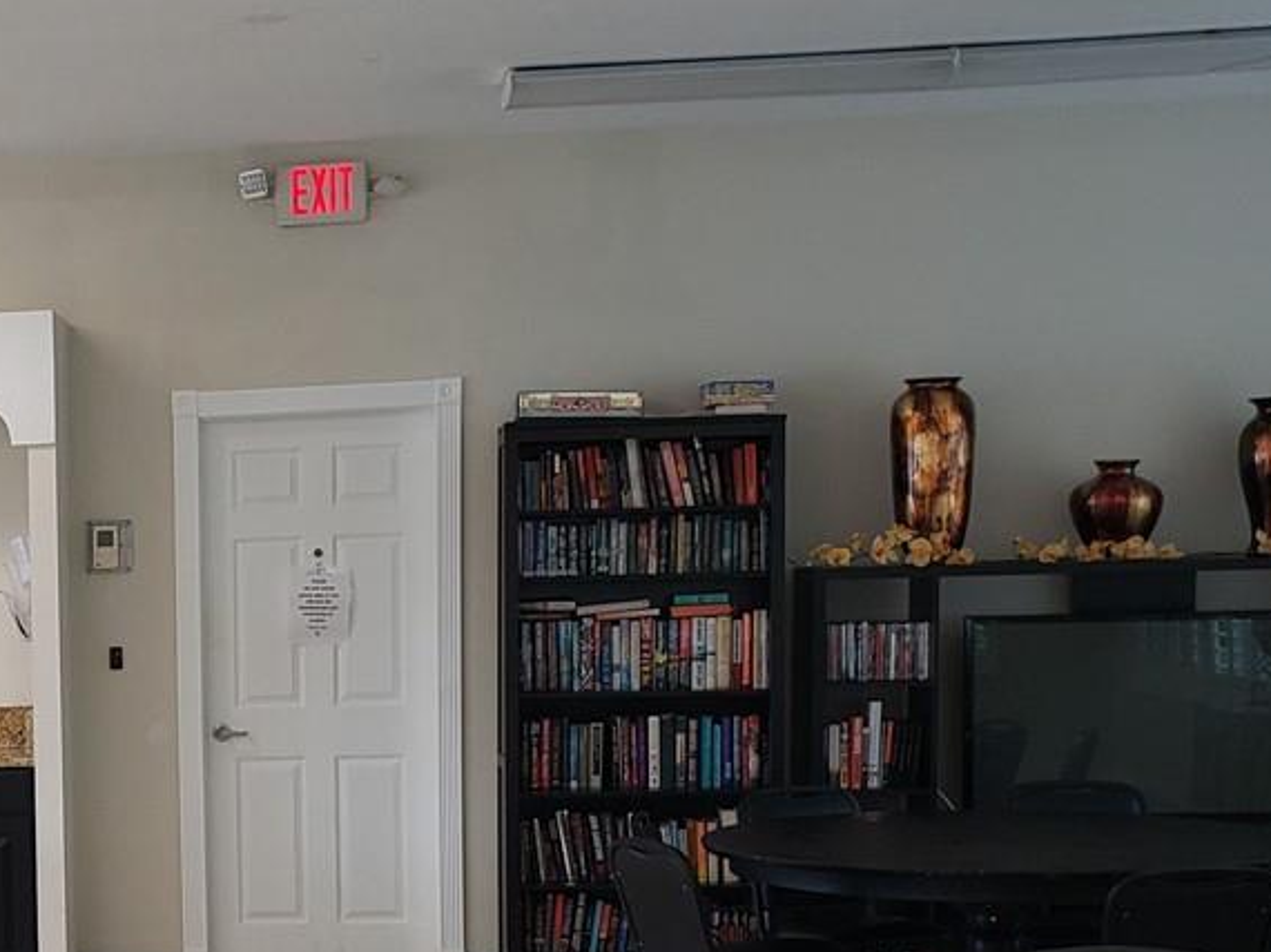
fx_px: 2679
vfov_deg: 19.7
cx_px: -87
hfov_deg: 25.0
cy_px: 887
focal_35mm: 73
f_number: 2.4
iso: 100
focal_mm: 4.3
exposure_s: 1/60
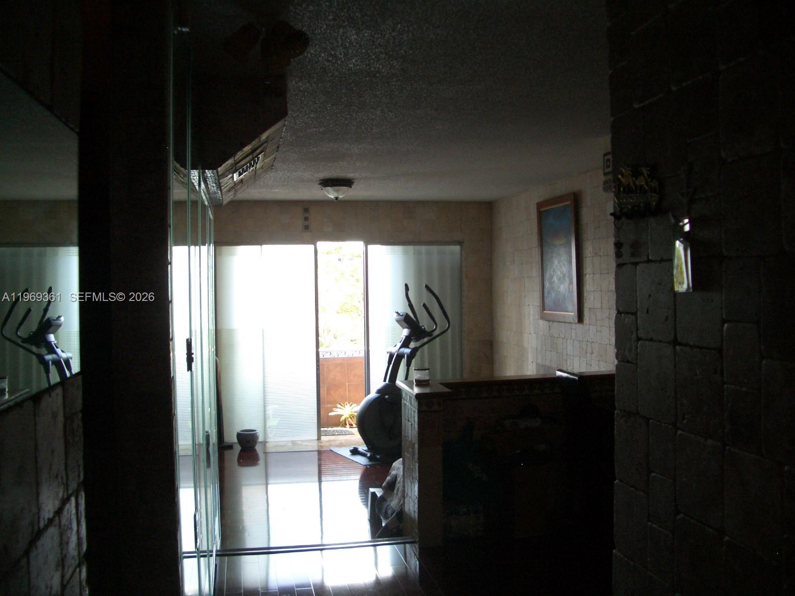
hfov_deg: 52.6
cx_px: 398
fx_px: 804
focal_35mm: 35
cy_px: 298
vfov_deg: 40.7
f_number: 2.6
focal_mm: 5.8
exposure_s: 1/80
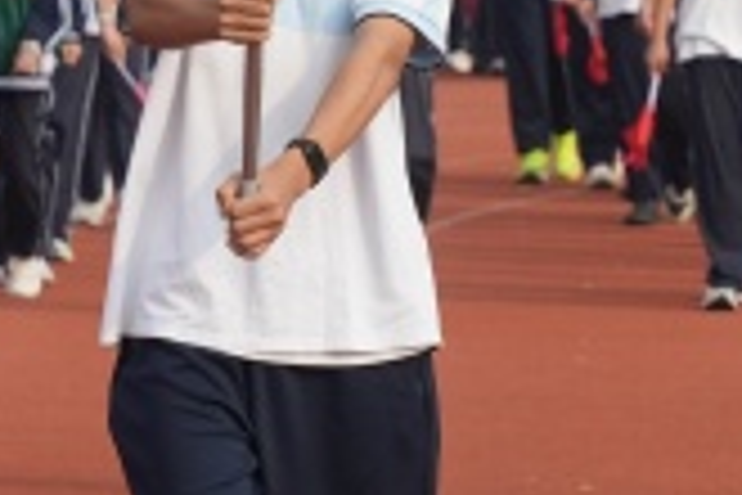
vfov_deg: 2.2
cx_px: 315
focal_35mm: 617
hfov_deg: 3.3
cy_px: 47
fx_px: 12716
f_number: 7.1
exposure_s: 1/1600
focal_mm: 127
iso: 800
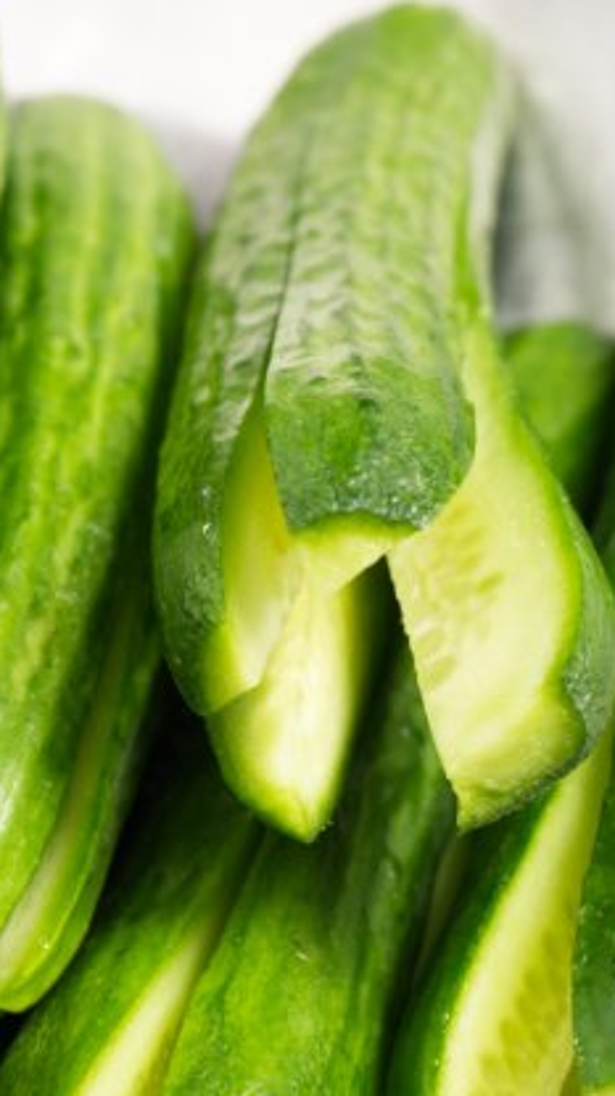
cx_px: -135
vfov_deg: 10.1
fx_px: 6155
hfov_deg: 5.7
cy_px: 862
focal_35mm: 212
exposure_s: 1/125
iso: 200
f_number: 6.3
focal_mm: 70
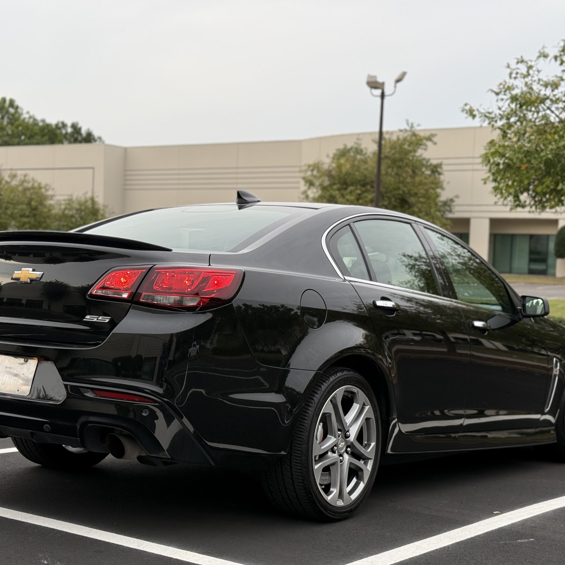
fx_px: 1053
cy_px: 283
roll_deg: -2.0
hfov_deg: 30.0
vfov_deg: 30.0
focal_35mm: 57
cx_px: 265
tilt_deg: -1.8
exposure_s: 1/240
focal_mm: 6.76
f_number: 1.78
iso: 64
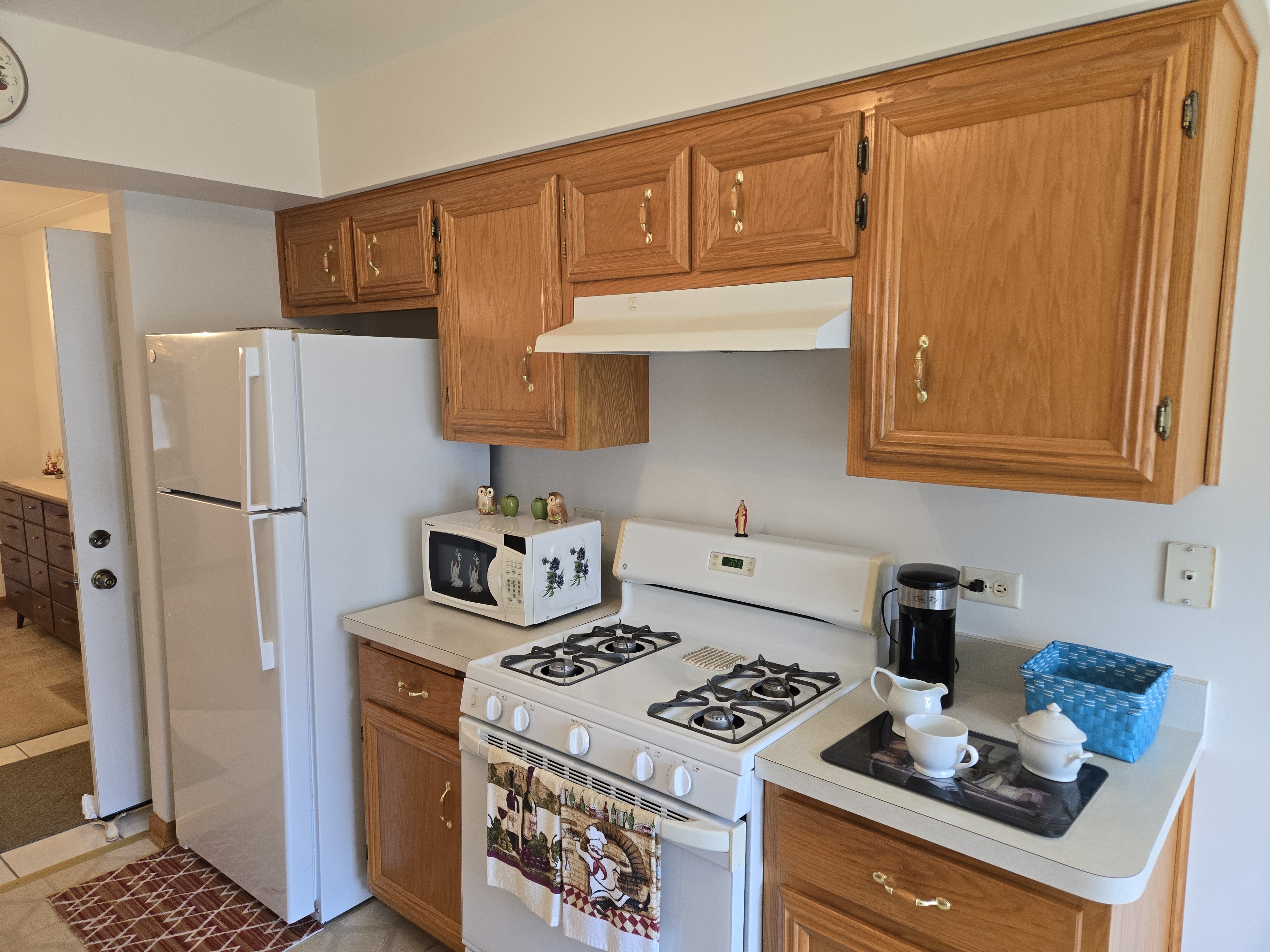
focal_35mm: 23
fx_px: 844
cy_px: 476
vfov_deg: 58.9
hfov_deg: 73.9
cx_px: 635
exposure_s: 1/120
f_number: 1.8
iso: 250
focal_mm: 5.4
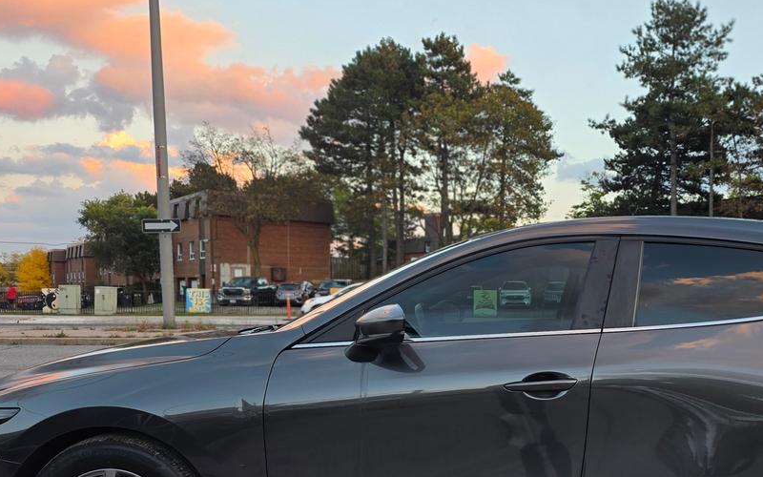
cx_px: 506
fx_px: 811
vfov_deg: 32.3
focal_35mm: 39
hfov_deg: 49.5
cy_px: 348
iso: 40
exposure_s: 1/180
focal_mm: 6.25
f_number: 1.7
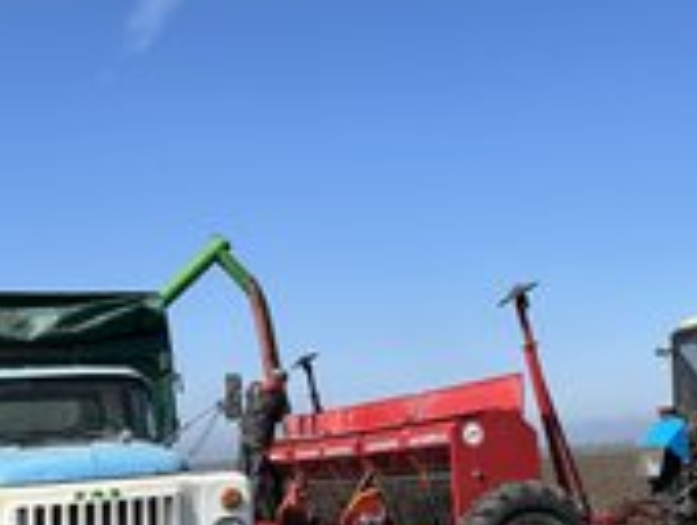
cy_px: 234
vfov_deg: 24.1
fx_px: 1230
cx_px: 385
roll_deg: +2.9
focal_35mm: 61
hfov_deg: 31.6
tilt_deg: +11.0
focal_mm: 5.7
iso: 50
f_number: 1.5
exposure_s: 1/4444
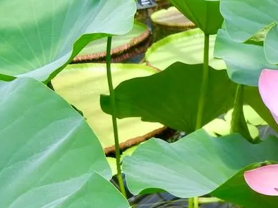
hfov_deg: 22.6
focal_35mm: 78
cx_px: 352
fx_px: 626
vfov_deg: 18.7
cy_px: 163
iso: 160
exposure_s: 1/489
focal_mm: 5.4
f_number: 3.5
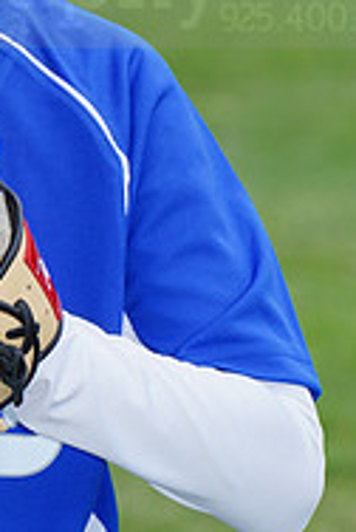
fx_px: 9103
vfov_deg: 3.3
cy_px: -42
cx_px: -148
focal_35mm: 616
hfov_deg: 2.2
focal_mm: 200
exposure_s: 1/200
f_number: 8
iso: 200
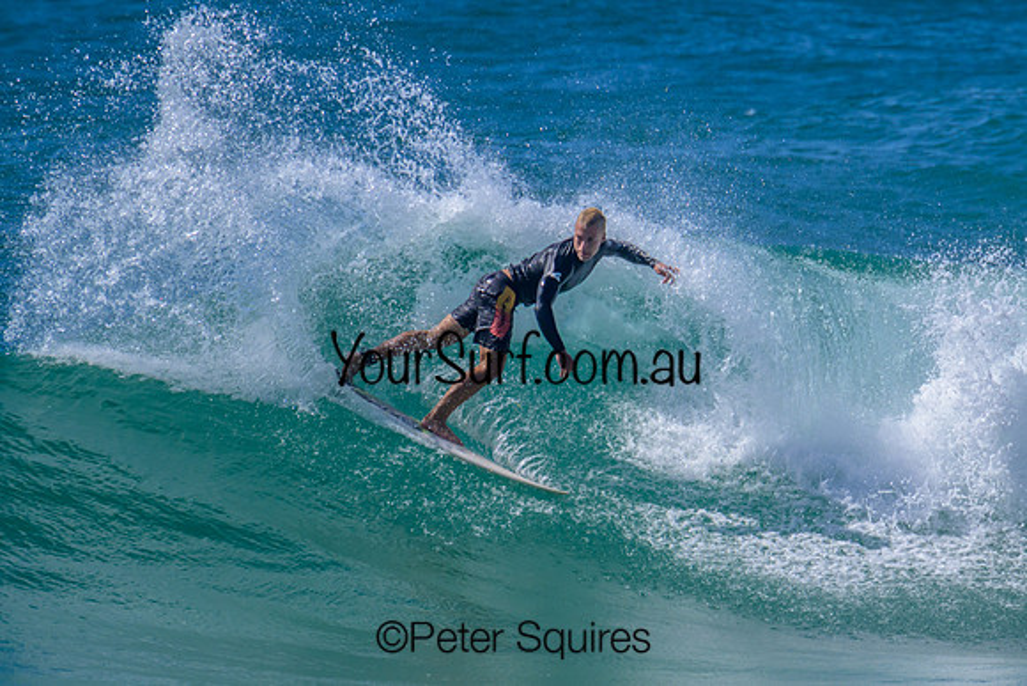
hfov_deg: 1.9
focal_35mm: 1099
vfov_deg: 1.3
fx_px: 31358
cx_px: 705
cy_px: 335
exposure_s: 1/2000
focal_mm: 800
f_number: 11
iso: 720
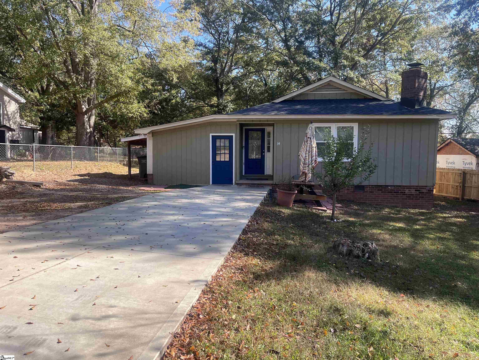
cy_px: 180
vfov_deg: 53.1
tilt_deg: -4.5
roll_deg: +0.0
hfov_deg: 67.3
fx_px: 360
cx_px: 240
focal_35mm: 26
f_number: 1.6
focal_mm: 5.1
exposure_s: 1/845
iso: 50
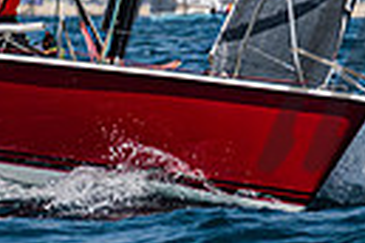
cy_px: -348
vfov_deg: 1.1
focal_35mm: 1200
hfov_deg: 1.7
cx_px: -82
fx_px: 12166
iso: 250
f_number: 6.3
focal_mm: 200
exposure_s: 1/1250
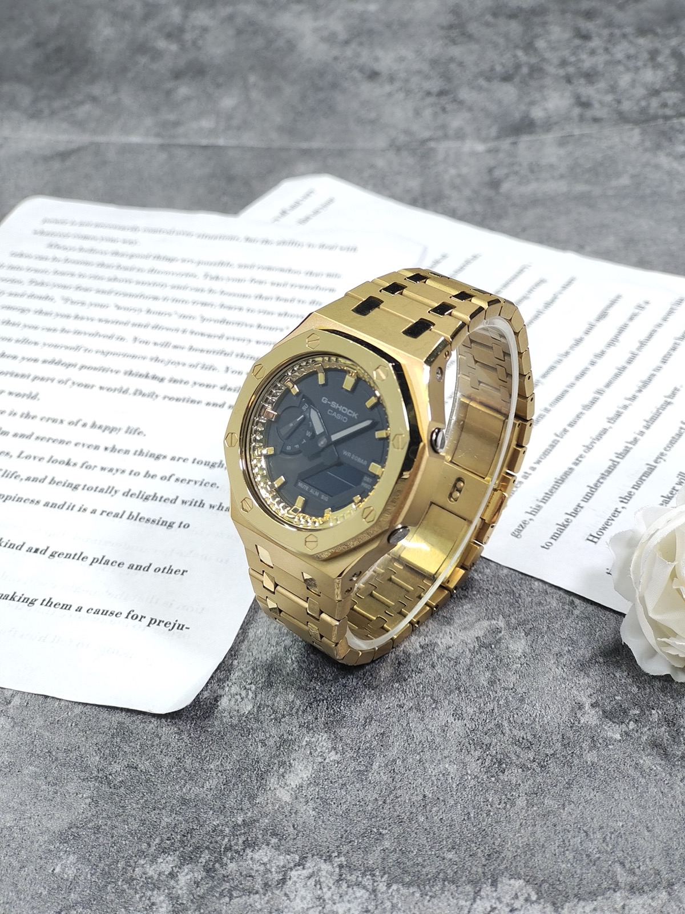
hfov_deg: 29.1
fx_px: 1319
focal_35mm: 50
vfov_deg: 38.2
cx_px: 342
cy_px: 457
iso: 87
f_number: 2.08
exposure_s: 1/100
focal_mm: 7.55
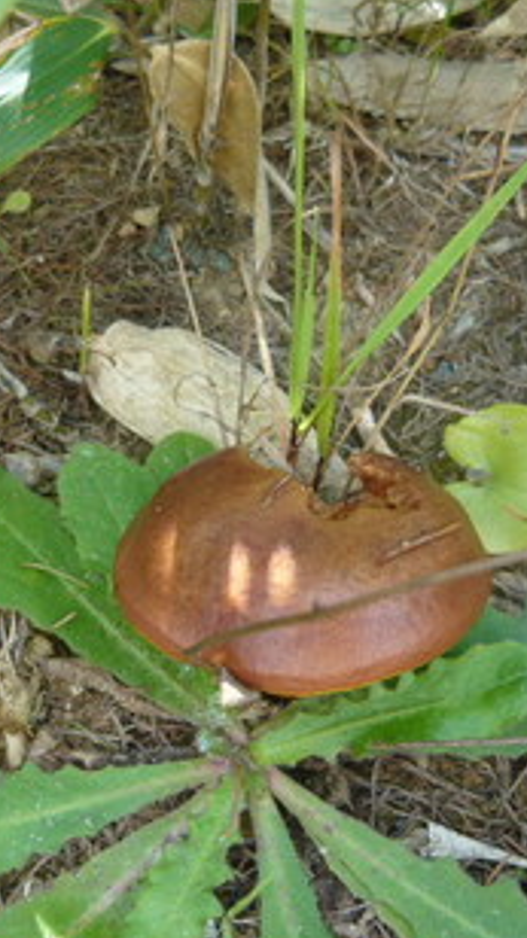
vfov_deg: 42.1
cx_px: 207
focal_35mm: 49
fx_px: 1219
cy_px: 464
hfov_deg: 24.4
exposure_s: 1/80
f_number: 2.8
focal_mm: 5.5
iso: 100
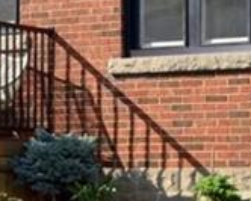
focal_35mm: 168
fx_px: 1249
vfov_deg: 9.2
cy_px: 26
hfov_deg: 11.4
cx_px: 32
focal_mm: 29
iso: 500
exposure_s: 1/500
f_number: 11
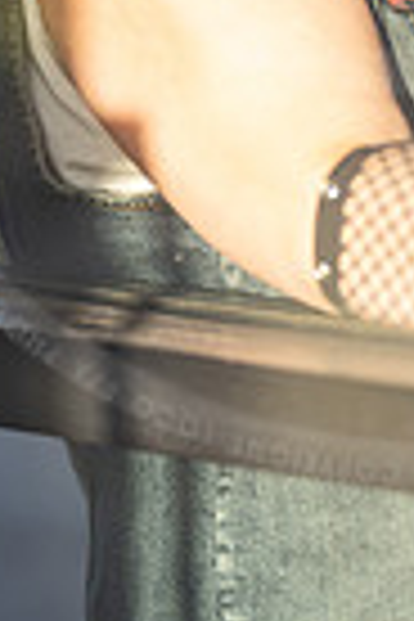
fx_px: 4778
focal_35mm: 277
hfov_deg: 5.0
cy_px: -99
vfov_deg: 7.4
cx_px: 392
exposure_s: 1/640
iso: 125
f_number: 1.2
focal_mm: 85
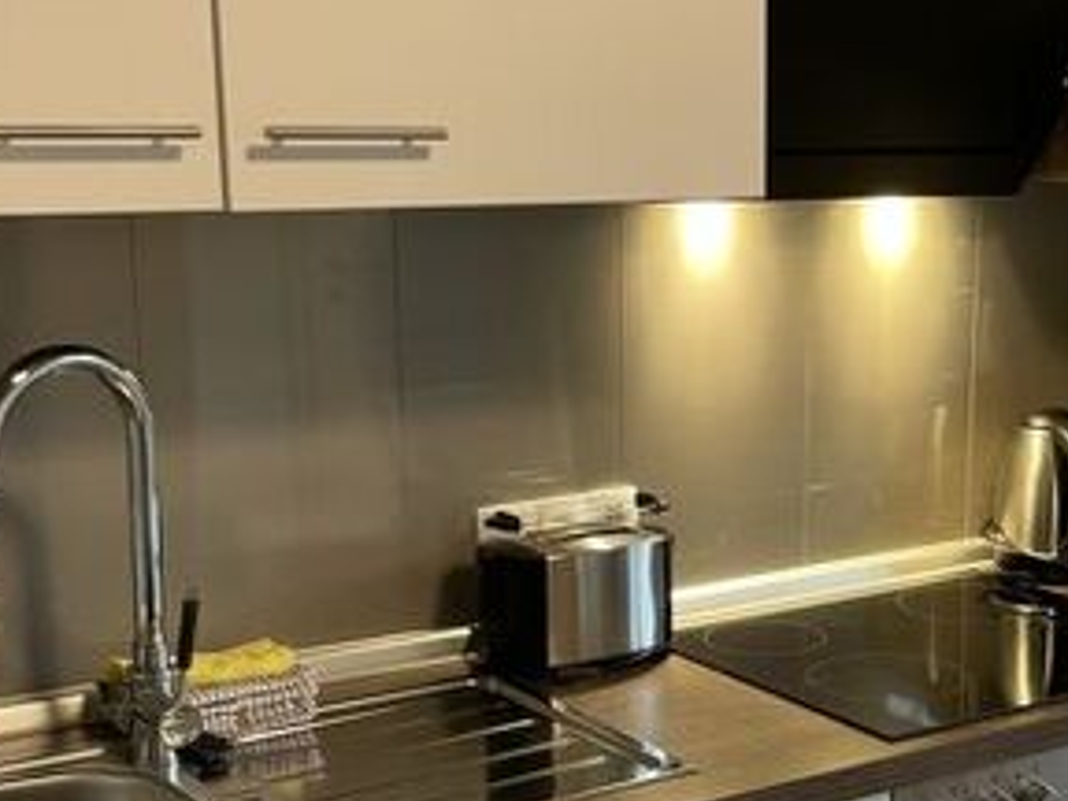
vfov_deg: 22.4
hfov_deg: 29.2
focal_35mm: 65
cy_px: 567
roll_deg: -3.2
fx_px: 2005
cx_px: 836
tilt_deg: -15.4
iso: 160
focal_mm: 4.2
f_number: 1.6
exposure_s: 1/50
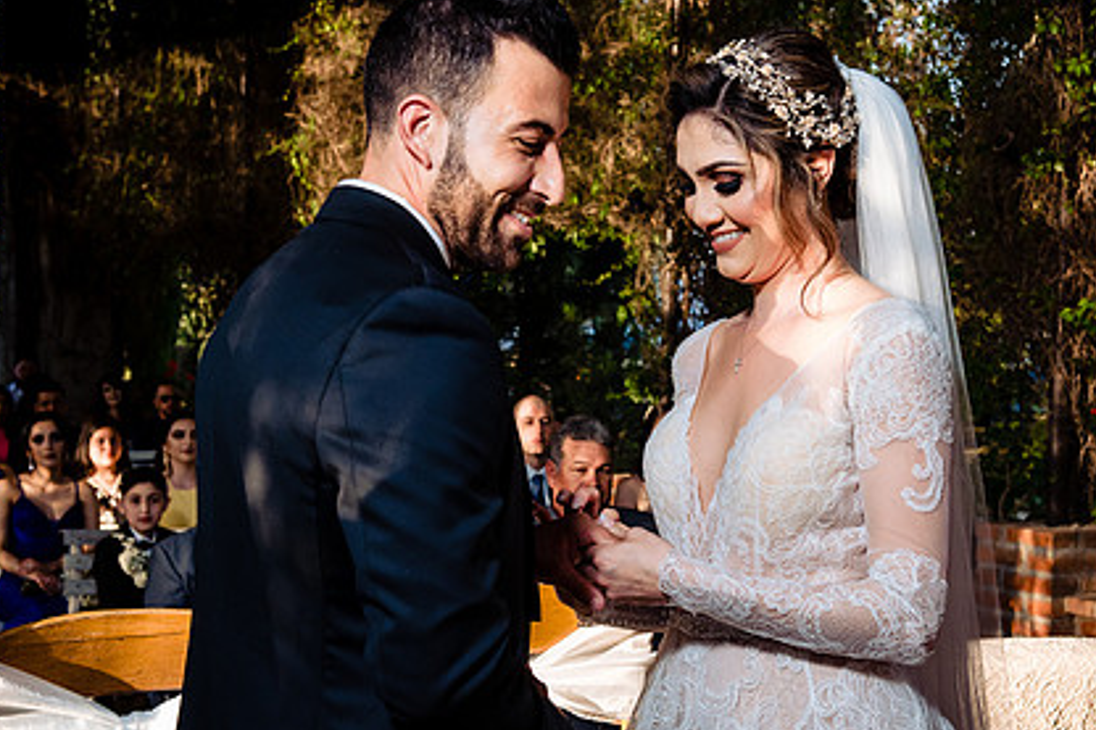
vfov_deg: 20.3
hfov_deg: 30.1
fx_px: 2039
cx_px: 622
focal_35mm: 67
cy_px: 383
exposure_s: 1/200
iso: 800
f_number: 6.3
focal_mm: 48
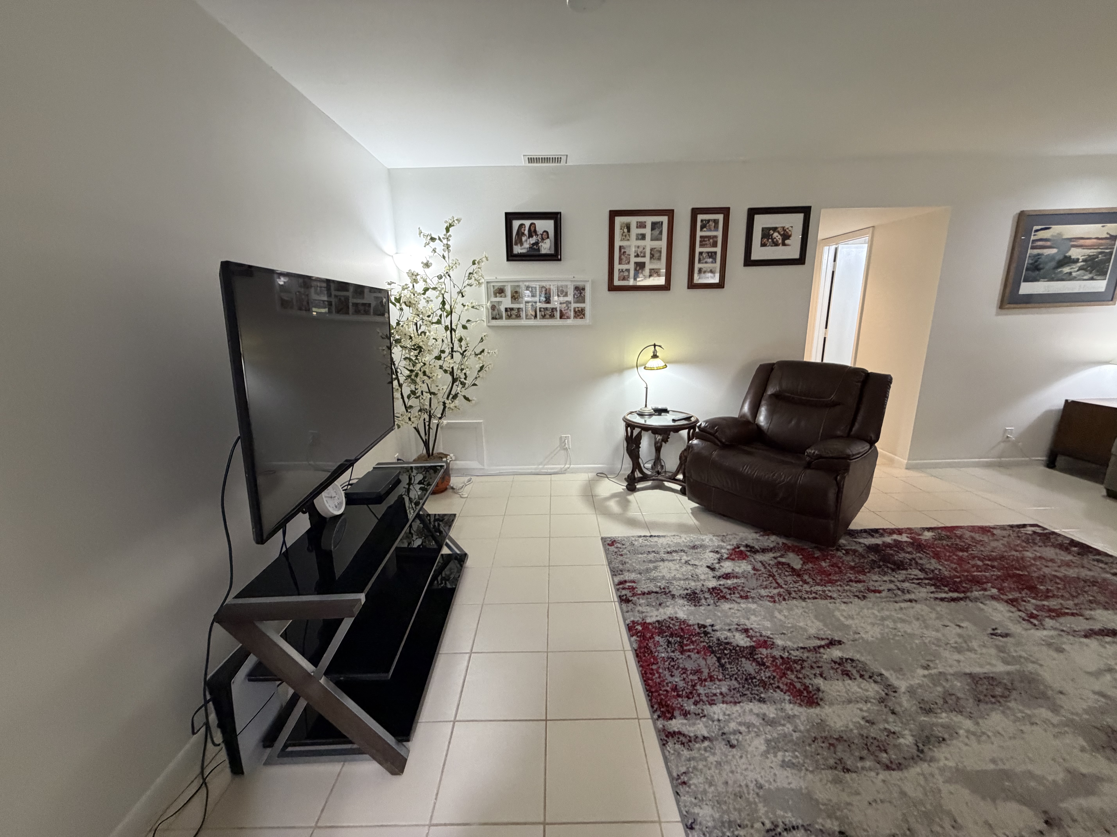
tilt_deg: -12.0
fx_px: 452
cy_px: 418
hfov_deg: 102.1
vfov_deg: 85.7
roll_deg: +2.3
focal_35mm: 14
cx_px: 558
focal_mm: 2.22
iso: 400
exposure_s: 1/60
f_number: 2.2
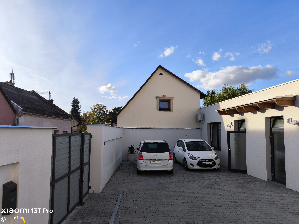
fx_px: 216
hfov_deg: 69.4
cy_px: 115
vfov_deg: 54.9
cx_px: 147
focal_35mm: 25
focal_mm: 6.92
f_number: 1.9
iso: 50
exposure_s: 1/2079
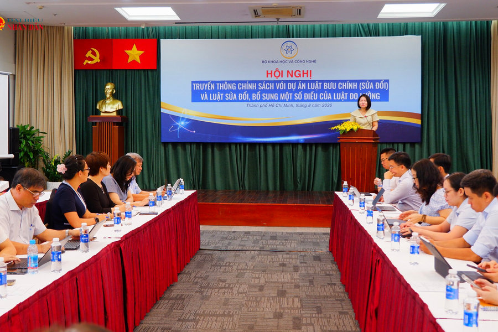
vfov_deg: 37.9
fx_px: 484
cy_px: 166
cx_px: 249
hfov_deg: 54.4
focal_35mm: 35
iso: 800
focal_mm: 23.5
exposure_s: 1/34
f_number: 4
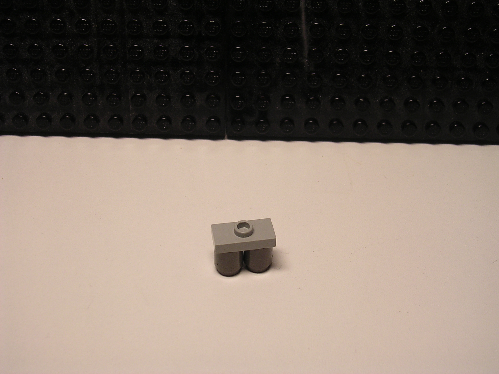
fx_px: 706
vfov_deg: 29.7
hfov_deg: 38.9
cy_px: 187
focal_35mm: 49
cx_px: 250
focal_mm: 7.5
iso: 100
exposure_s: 1/61.6
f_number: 3.1
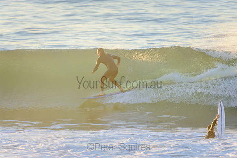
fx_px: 4940
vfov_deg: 1.8
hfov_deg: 2.7
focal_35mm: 750
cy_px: 79
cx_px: 118
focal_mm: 500
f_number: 5.6
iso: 450
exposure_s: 1/1250
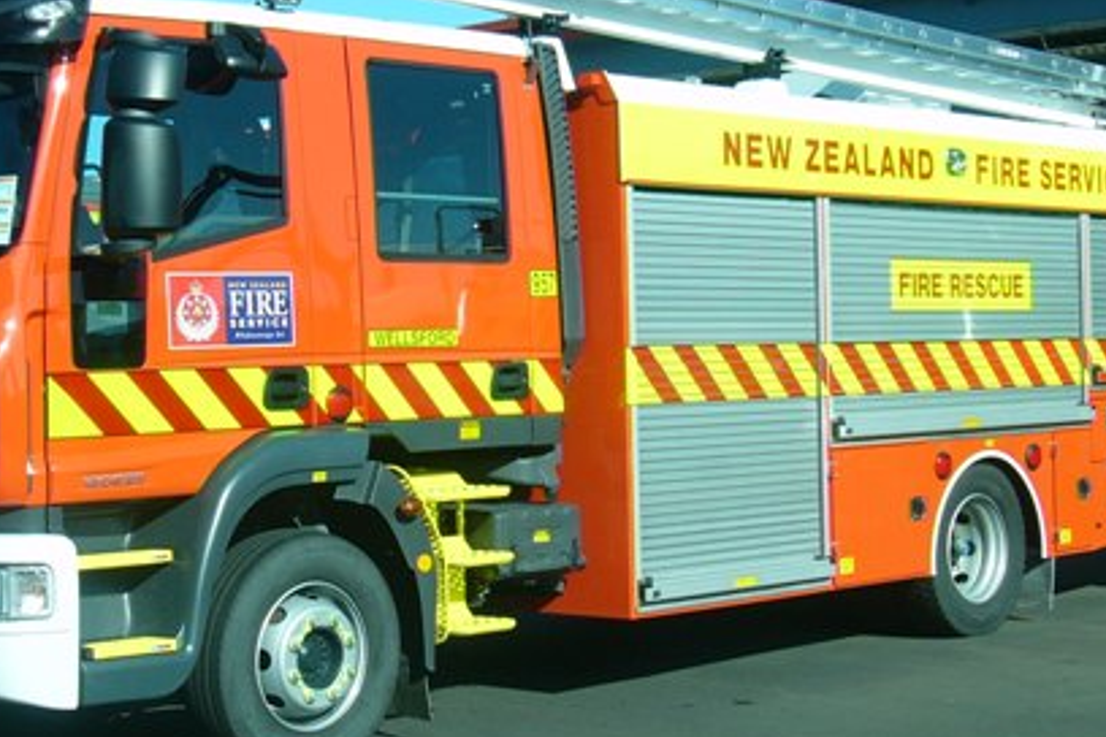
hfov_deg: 26.9
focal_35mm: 75
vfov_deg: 18.2
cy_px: 298
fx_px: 2304
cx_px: 434
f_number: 9
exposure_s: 1/100
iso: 50
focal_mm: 7.6
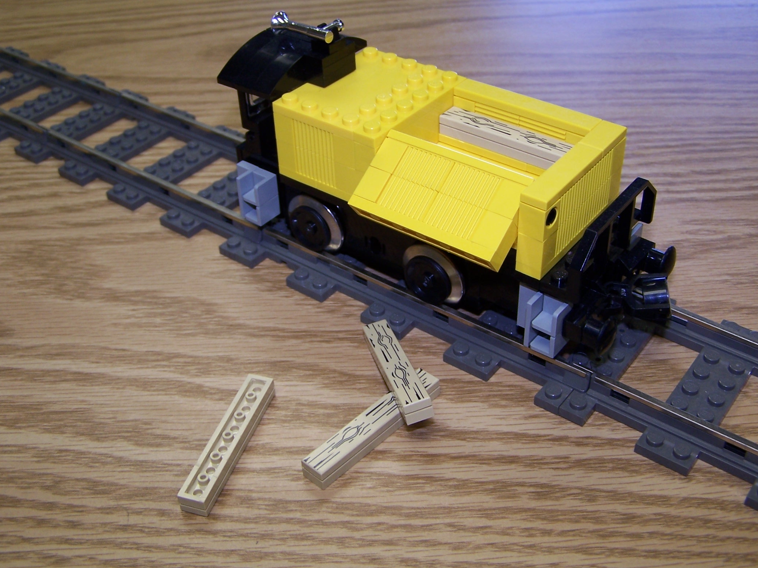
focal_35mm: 42
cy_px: 261
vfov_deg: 34.3
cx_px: 379
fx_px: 920
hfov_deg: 44.8
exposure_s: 1/60
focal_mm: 6.3
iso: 80
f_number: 2.8
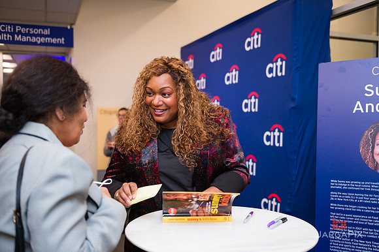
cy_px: 126
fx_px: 368
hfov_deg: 54.5
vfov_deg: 37.8
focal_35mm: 35
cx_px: 190
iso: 400
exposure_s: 1/160
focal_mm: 35
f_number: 3.2
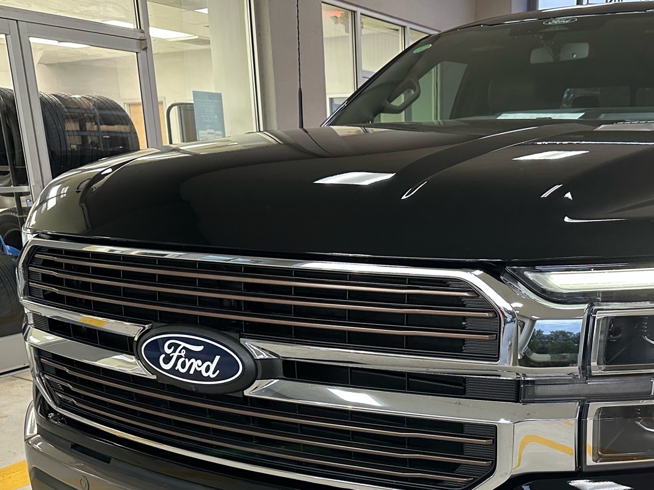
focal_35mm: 36
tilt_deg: -16.7
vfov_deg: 38.7
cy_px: 361
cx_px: 458
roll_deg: -0.1
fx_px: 680
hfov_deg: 50.0
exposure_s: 1/60
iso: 500
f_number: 1.78
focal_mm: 6.86
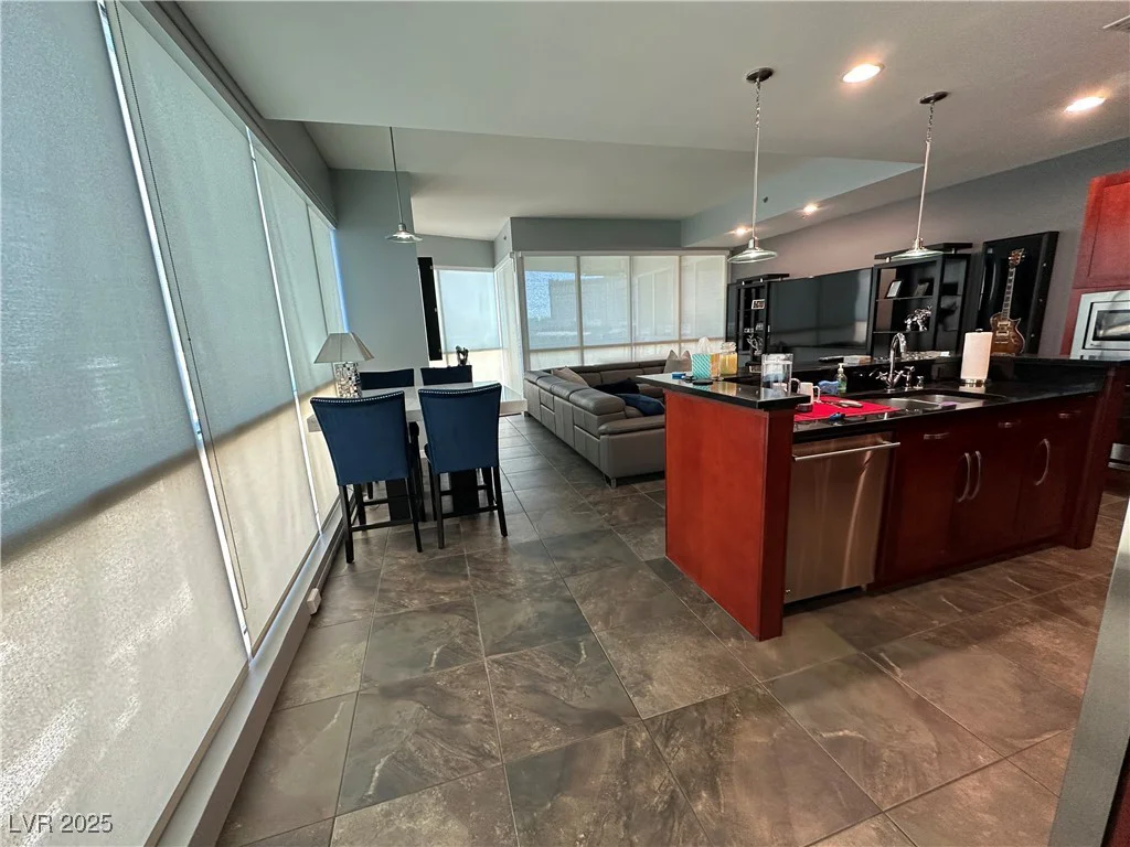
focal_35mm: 14
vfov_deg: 85.7
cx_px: 565
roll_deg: +3.3
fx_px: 457
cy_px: 424
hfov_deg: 102.1
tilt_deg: -11.3
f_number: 2.2
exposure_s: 1/42
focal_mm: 2.22
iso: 200
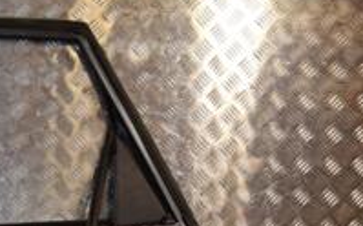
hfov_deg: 22.8
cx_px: -80
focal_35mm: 83
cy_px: 339
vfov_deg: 14.6
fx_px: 820
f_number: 8
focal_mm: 18
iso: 800
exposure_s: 1/200
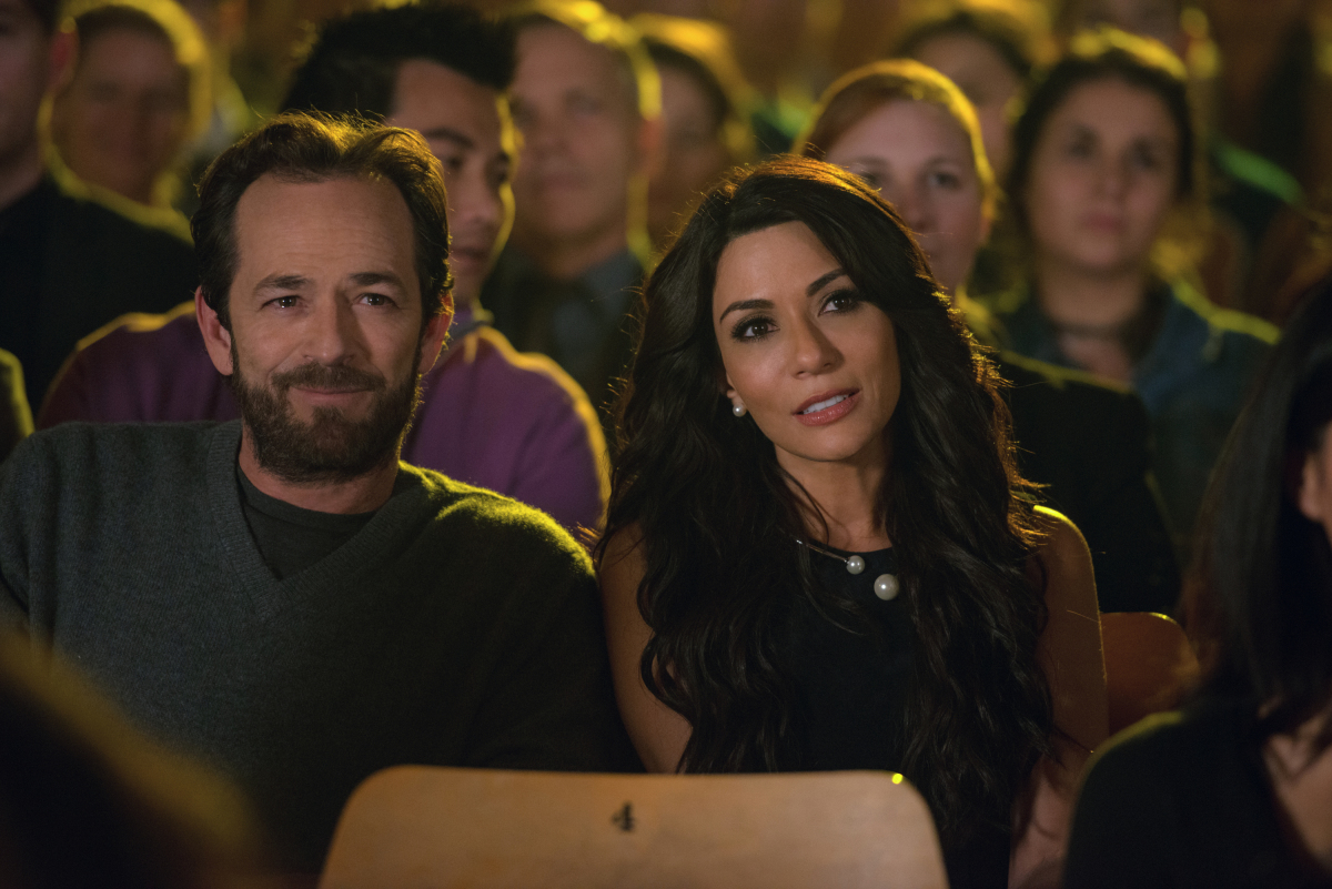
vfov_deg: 6.9
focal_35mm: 200
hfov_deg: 10.3
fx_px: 7402
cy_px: 444
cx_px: 666
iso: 2000
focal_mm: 200
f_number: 2.8
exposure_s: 1/100
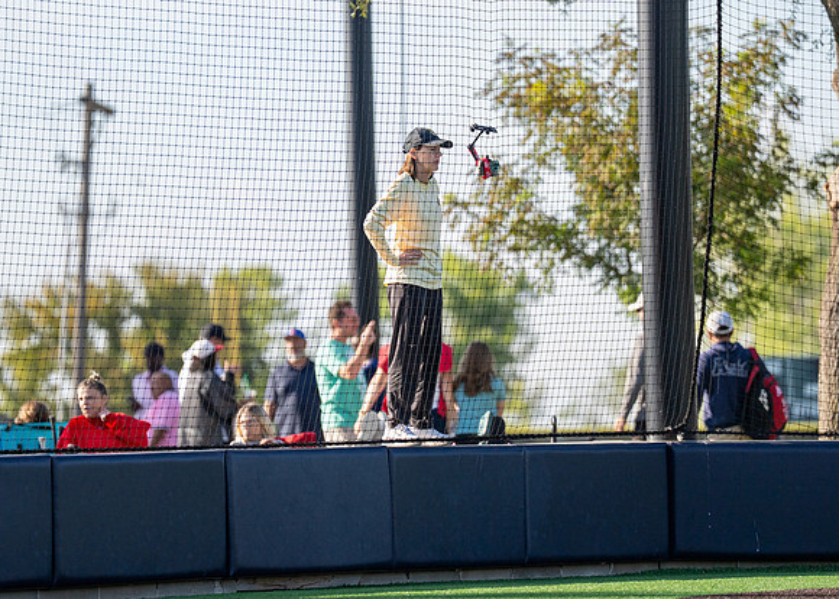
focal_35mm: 277
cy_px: 249
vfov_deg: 5.2
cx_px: 412
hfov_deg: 7.3
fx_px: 6588
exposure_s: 1/4000
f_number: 2.8
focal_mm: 200
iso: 320
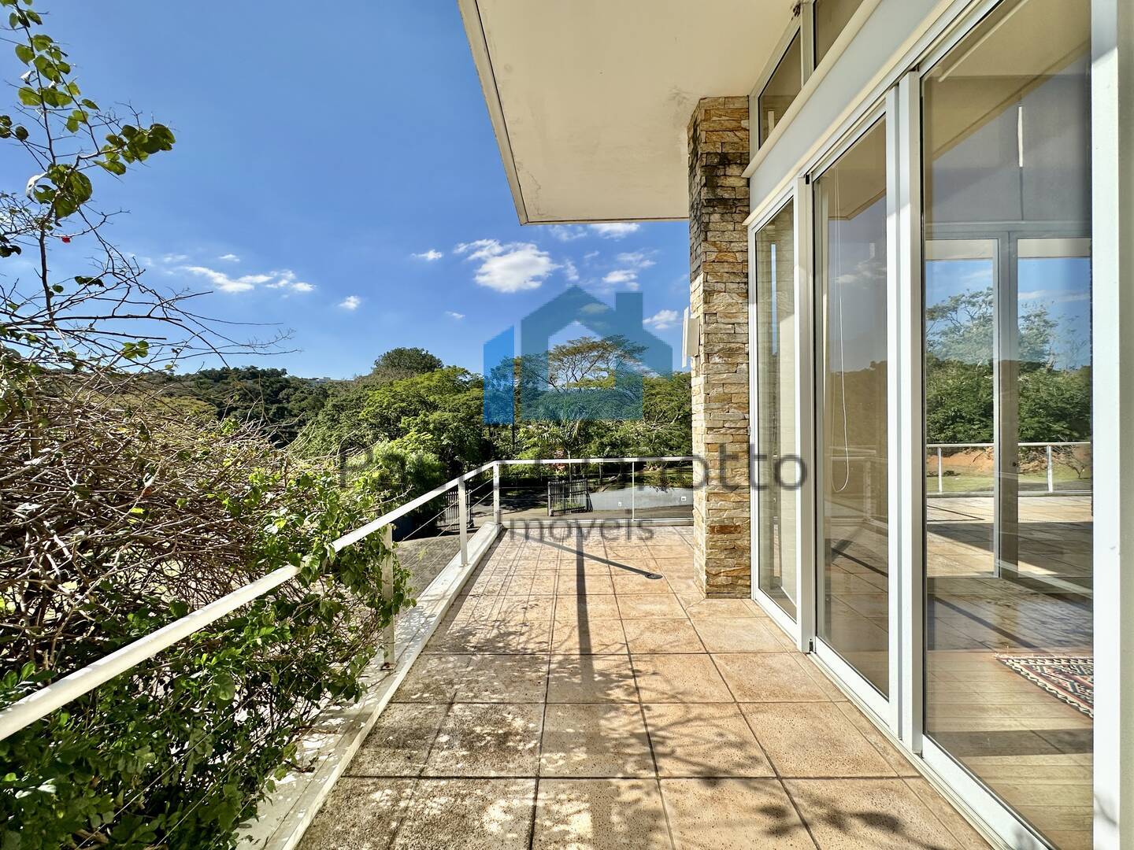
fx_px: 459
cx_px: 567
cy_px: 425
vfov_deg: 85.7
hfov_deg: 102.1
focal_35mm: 14
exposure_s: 1/2564
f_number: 2.2
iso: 50
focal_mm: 2.22
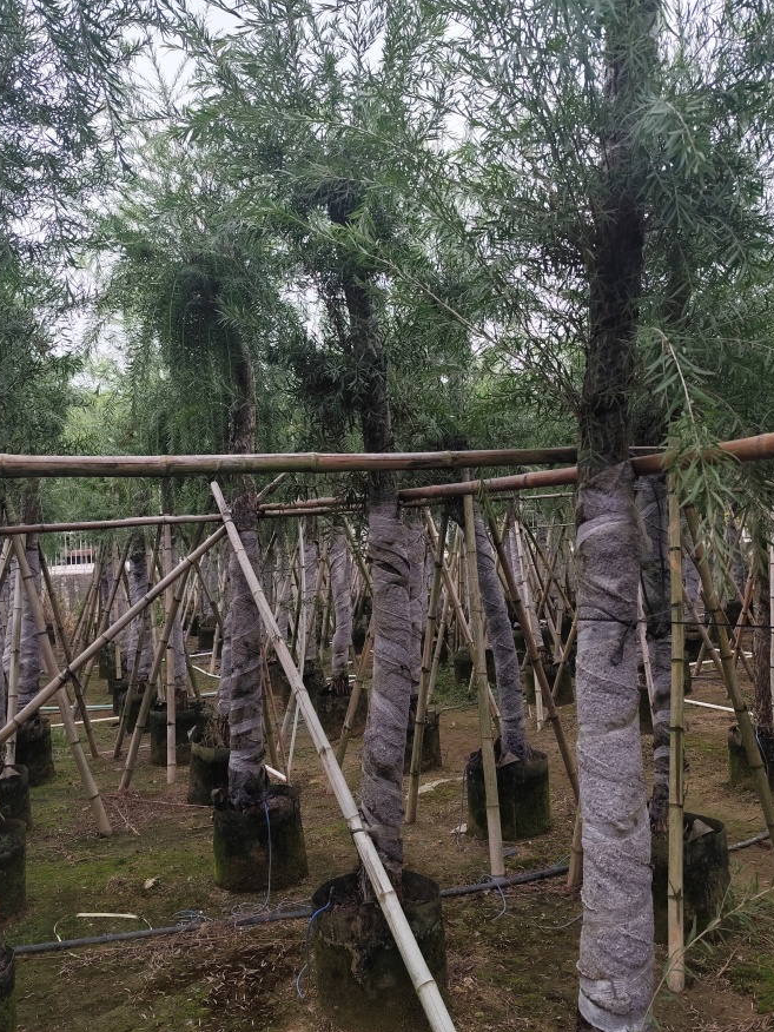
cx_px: 383
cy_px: 522
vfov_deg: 63.4
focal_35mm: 28
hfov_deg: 49.7
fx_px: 835
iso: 50
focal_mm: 6.19
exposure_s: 1/196
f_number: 1.65
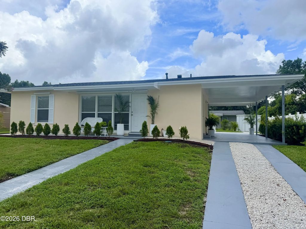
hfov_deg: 71.6
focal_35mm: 24
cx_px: 153
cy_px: 114
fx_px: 212
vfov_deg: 56.8
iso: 80
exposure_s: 1/3759
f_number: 1.78
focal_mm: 6.76
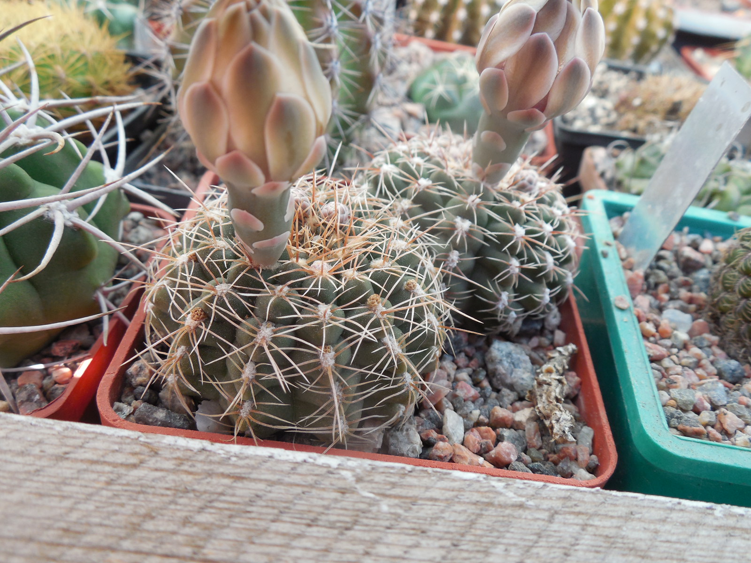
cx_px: 376
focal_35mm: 31
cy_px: 282
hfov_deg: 58.4
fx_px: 673
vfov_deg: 45.4
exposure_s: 1/50
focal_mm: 5.6
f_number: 3.6
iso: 125
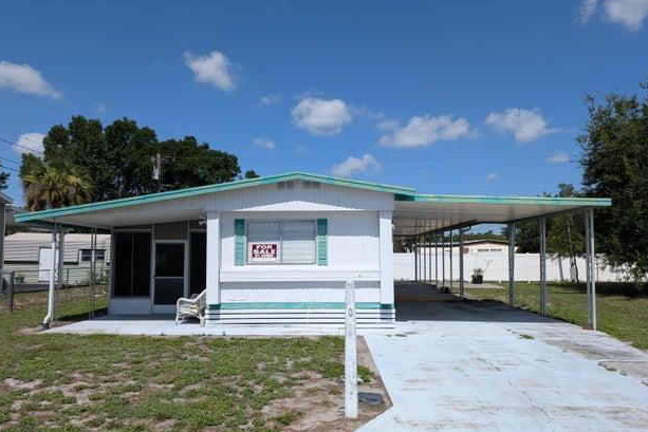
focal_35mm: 26
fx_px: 468
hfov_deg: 69.4
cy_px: 226
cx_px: 316
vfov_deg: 49.6
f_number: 1.68
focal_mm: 6.9
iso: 22
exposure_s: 1/2062
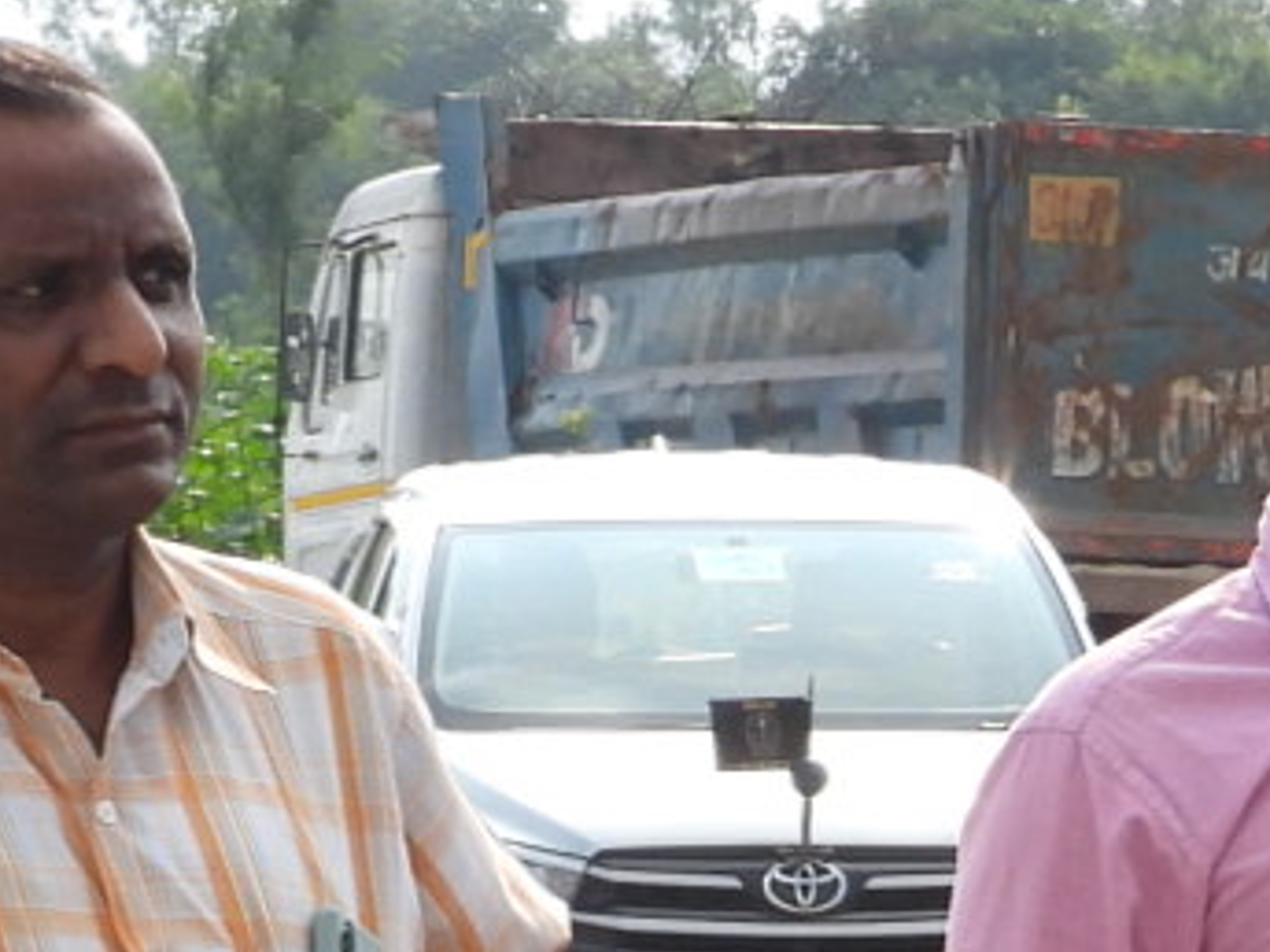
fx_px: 14529
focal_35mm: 396
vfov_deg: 3.7
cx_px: 498
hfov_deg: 5.0
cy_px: 1738
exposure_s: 1/800
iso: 100
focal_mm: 10.7
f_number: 3.5
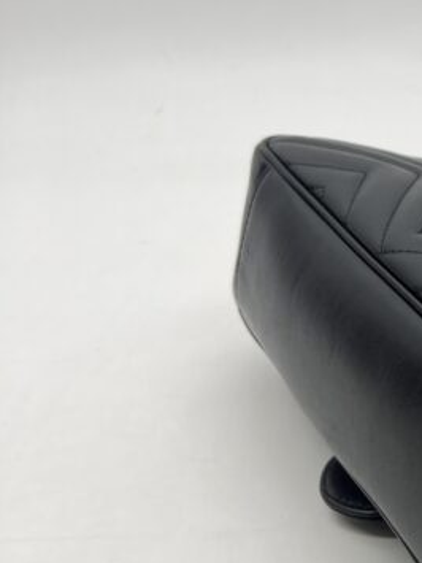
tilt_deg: -25.6
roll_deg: +0.2
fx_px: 1220
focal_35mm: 75
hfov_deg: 17.8
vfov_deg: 26.0
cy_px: 290
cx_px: 608
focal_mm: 5.7
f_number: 1.5
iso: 32
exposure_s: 1/129
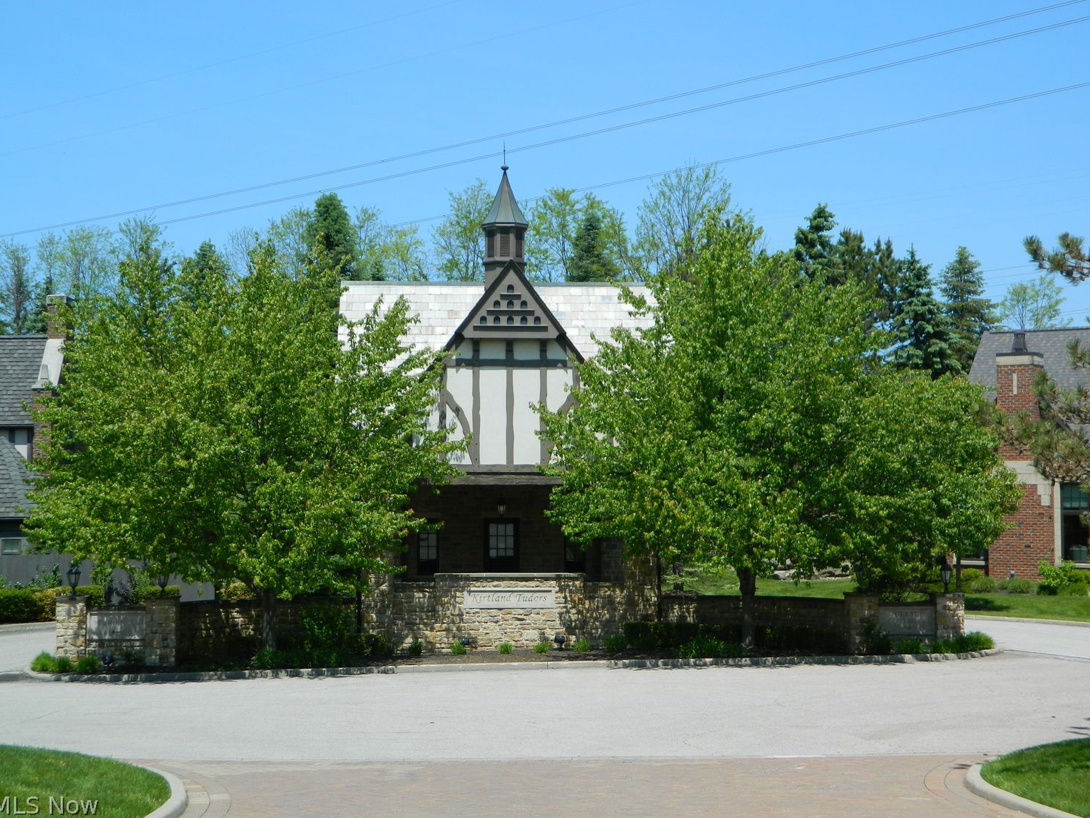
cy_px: 409
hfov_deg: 33.2
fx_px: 1827
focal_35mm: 58
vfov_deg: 25.2
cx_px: 540
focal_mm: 10.2
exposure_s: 1/800
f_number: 3.8
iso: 80
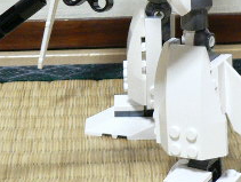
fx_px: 760
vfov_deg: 13.3
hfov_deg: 18.0
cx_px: 142
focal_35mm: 109
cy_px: -32
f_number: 2.8
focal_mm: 6
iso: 200
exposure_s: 1/8
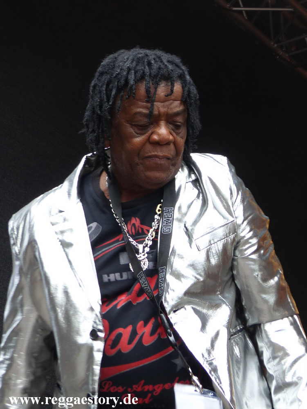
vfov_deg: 28.2
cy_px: 204
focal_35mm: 69
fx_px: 815
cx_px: 154
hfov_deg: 21.3
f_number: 2.8
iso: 100
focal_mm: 12.5
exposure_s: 1/100
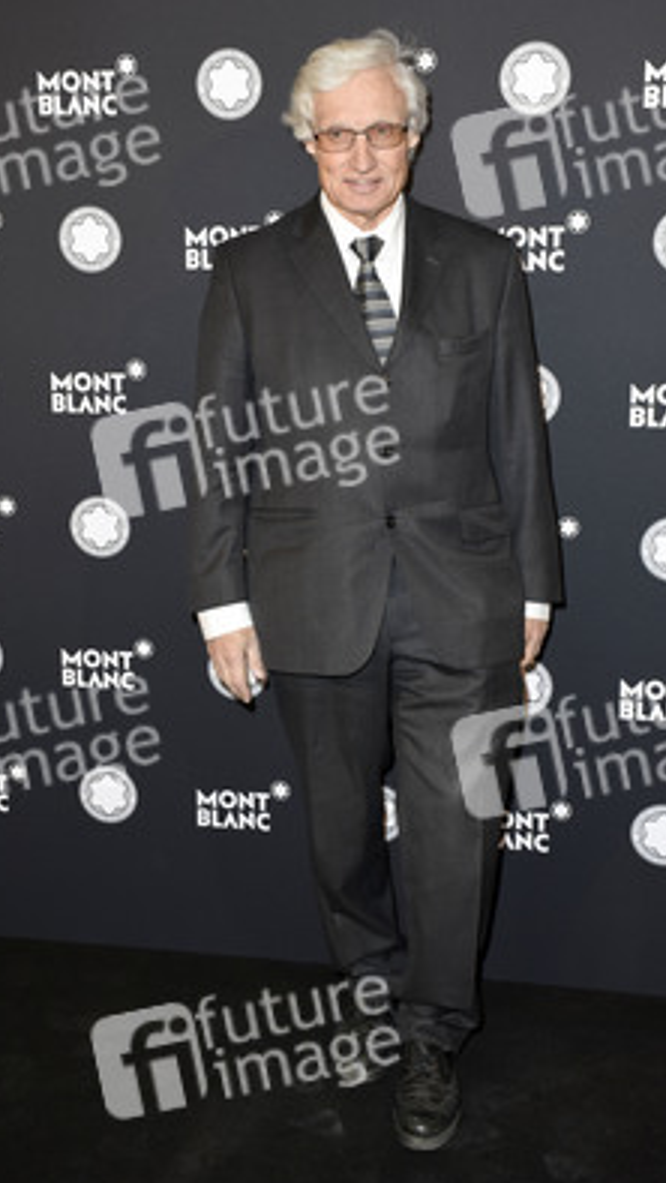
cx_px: 333
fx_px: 1599
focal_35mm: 51
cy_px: 598
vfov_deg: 40.6
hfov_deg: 23.5
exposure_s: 1/160
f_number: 6.3
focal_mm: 32
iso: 500
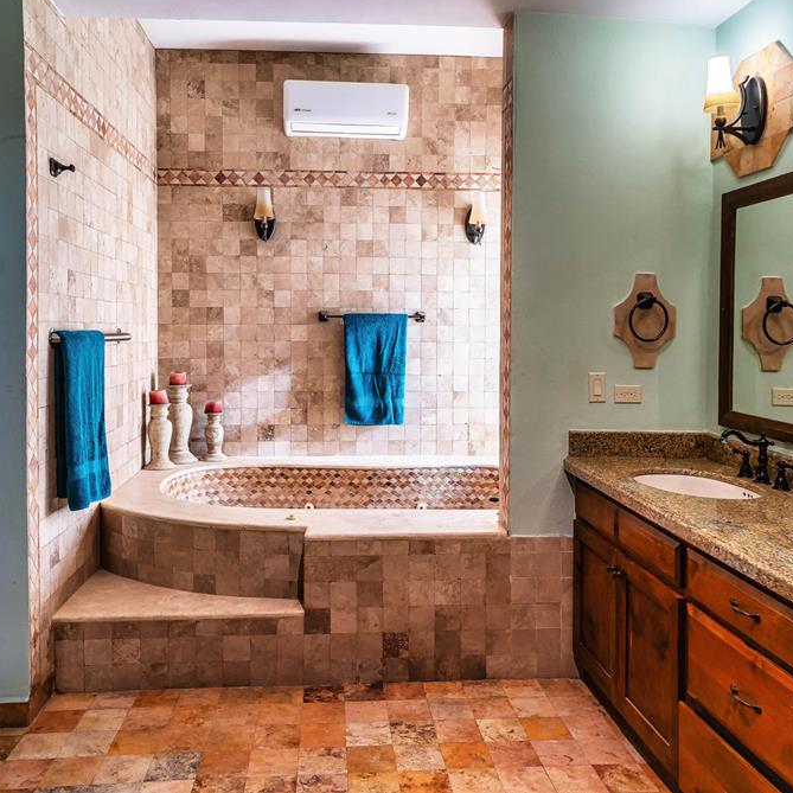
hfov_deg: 60.9
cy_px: 390
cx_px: 398
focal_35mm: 26
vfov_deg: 60.9
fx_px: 674
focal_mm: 20
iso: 800
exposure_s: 1/30
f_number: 5.6
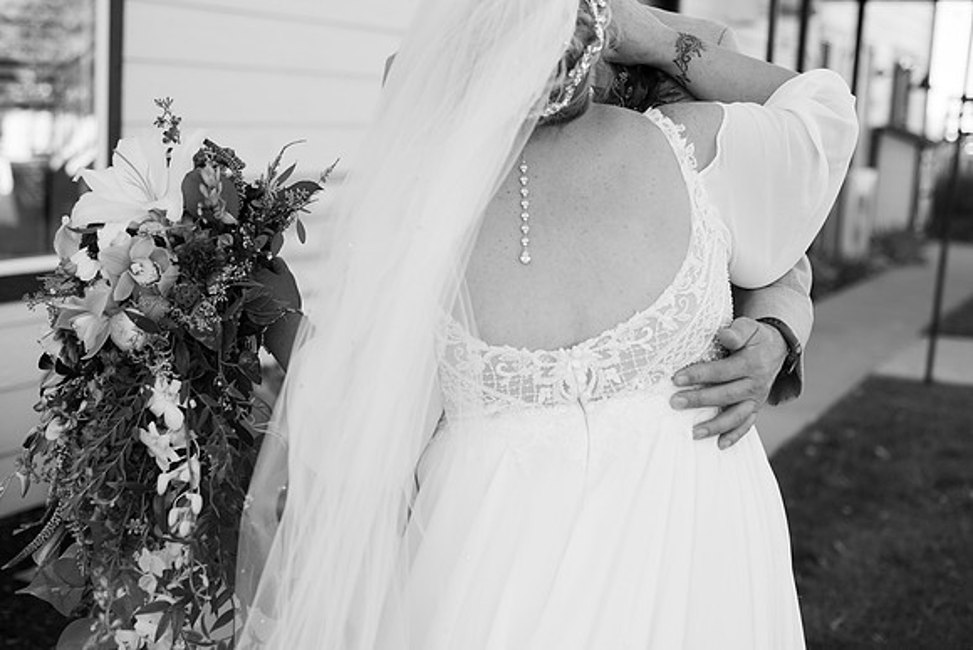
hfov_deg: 39.6
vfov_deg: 27.0
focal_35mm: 50
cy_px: 325
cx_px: 486
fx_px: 1352
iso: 400
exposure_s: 1/1250
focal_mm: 50
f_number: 2.8
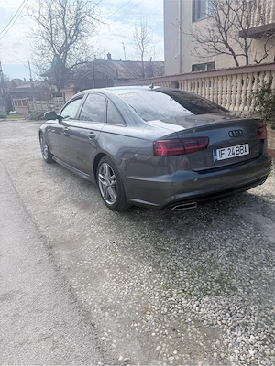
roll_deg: +2.7
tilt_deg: -17.1
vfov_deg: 71.6
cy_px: 183
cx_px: 138
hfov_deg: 56.8
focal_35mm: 24
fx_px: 254
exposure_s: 1/3584
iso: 100
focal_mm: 6.76
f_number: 1.78
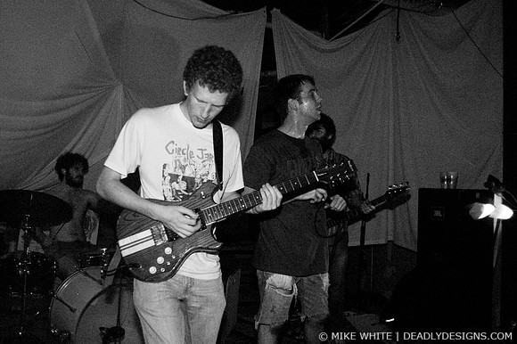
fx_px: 431
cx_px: 258
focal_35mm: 30
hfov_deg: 62.0
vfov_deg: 43.6
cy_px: 172
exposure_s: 1/30
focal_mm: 20
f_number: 2.8
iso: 1600
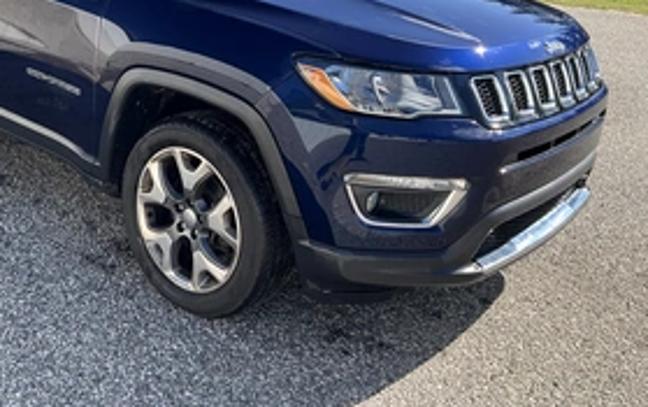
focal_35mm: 44
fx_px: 778
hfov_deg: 44.6
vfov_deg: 28.6
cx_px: 218
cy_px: 74
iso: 25
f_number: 1.8
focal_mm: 3
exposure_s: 1/454
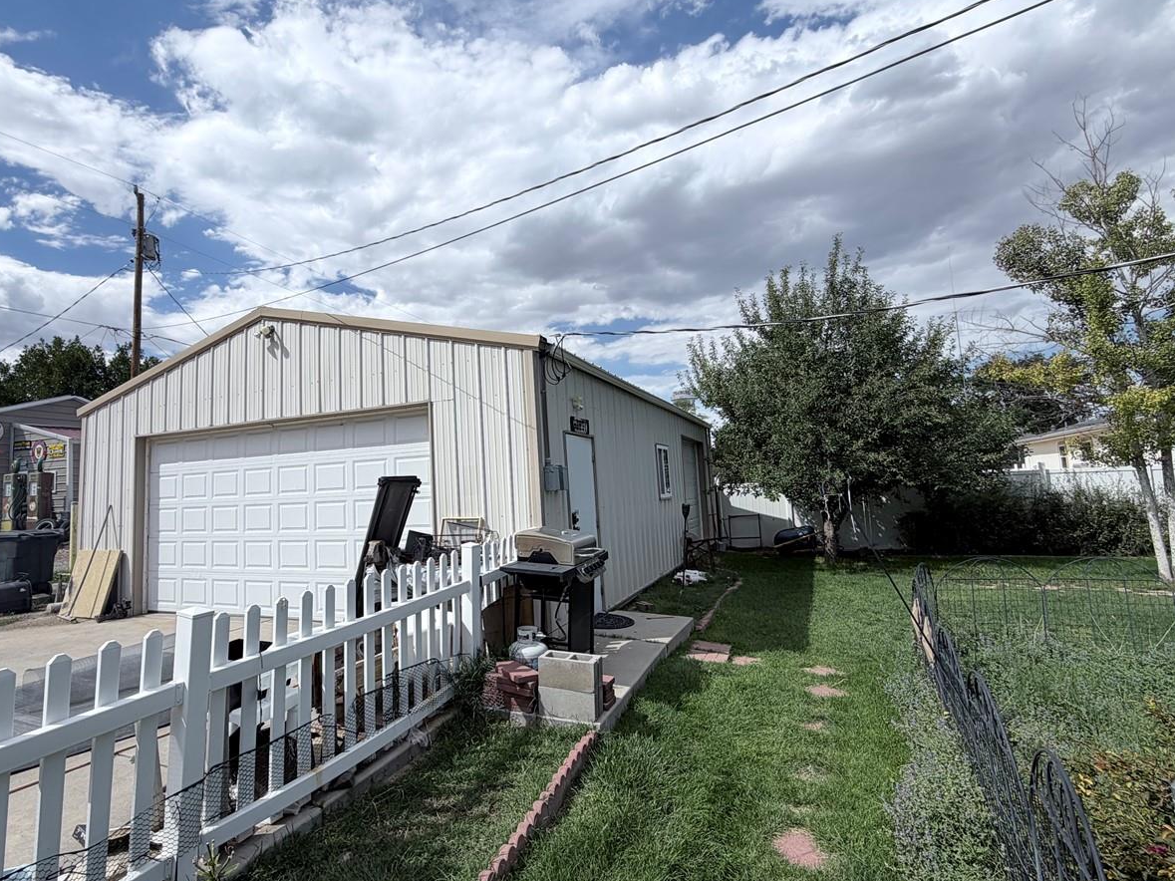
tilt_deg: +4.2
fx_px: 645
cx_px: 517
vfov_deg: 68.7
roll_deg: +2.6
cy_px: 426
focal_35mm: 19
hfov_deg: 84.3
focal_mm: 2.22
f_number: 2.2
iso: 20
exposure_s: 1/1464
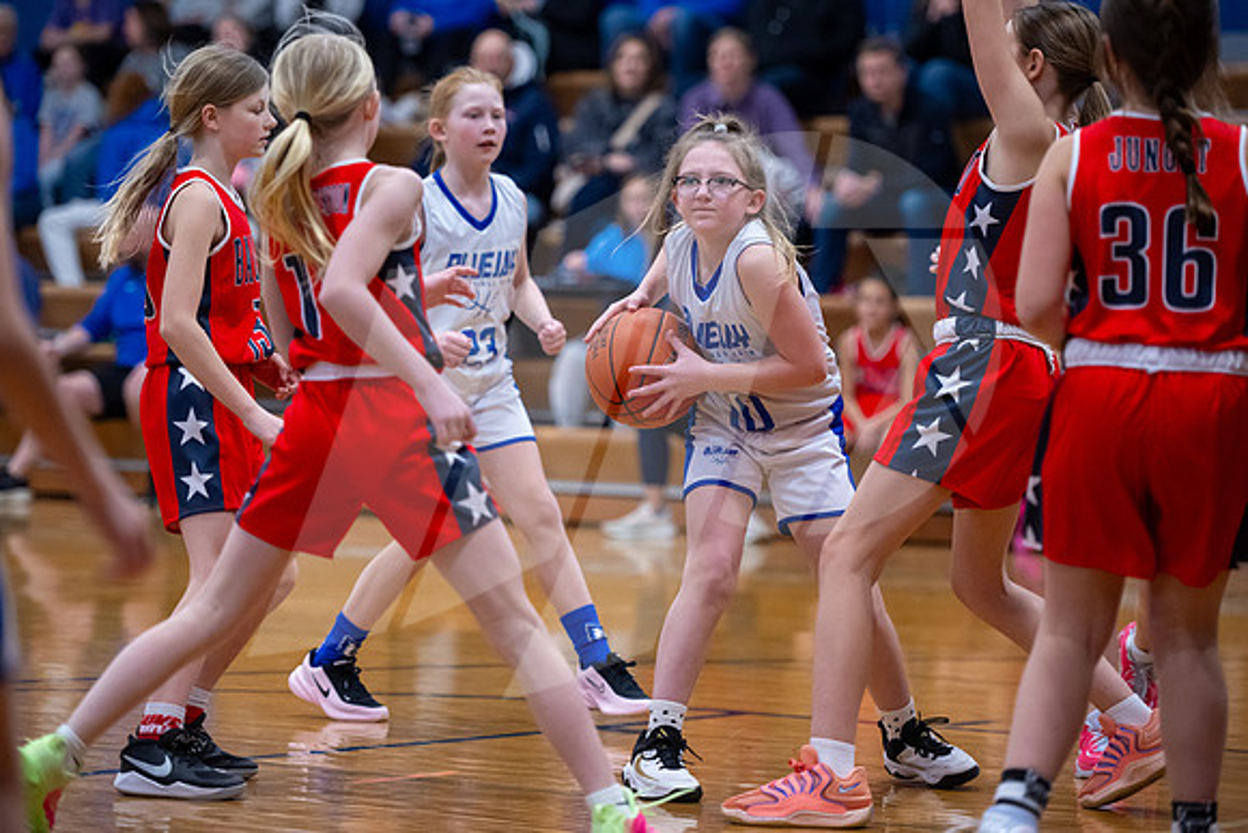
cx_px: 580
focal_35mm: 145
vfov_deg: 9.5
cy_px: 390
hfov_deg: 14.1
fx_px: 5035
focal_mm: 135
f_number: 2.8
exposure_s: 1/800
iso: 4000
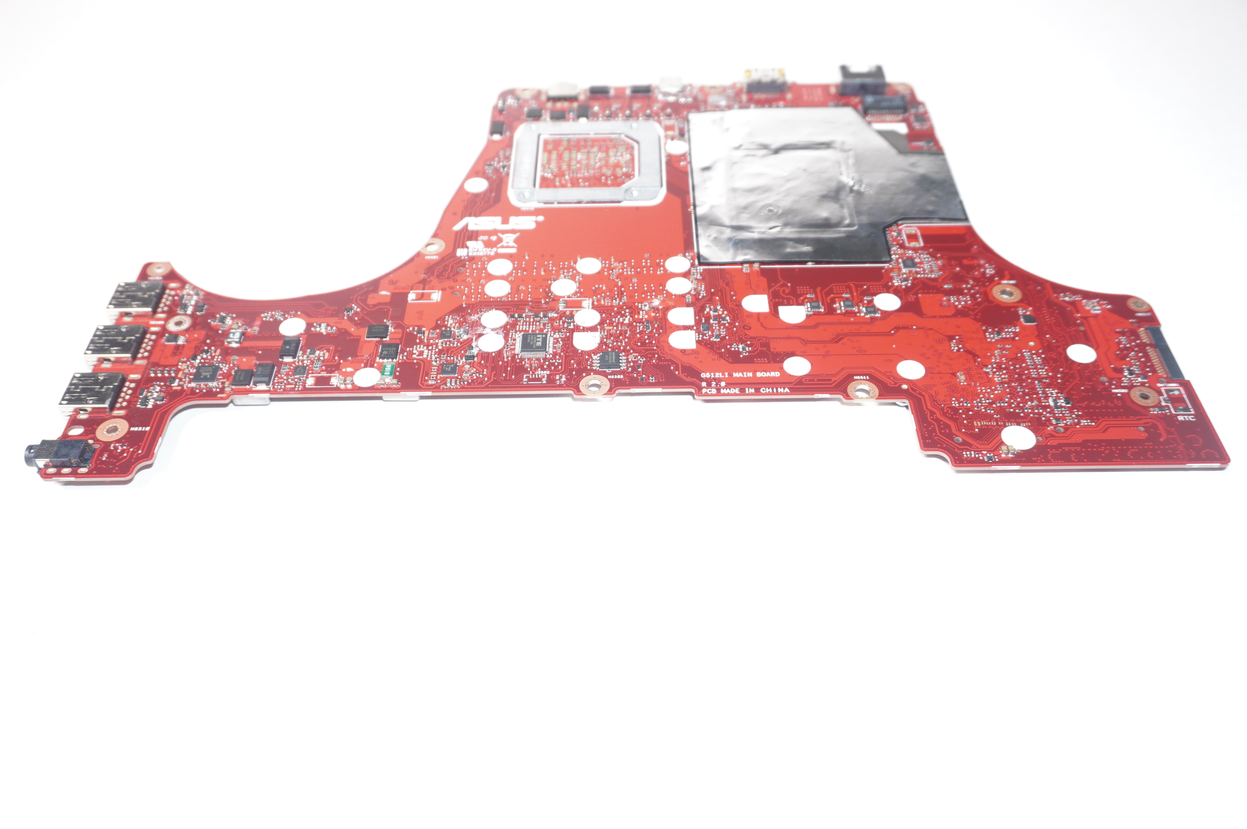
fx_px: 1090
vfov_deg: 41.6
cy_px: 414
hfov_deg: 59.5
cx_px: 624
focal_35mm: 32
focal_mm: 21
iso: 640
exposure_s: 1/125
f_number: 5
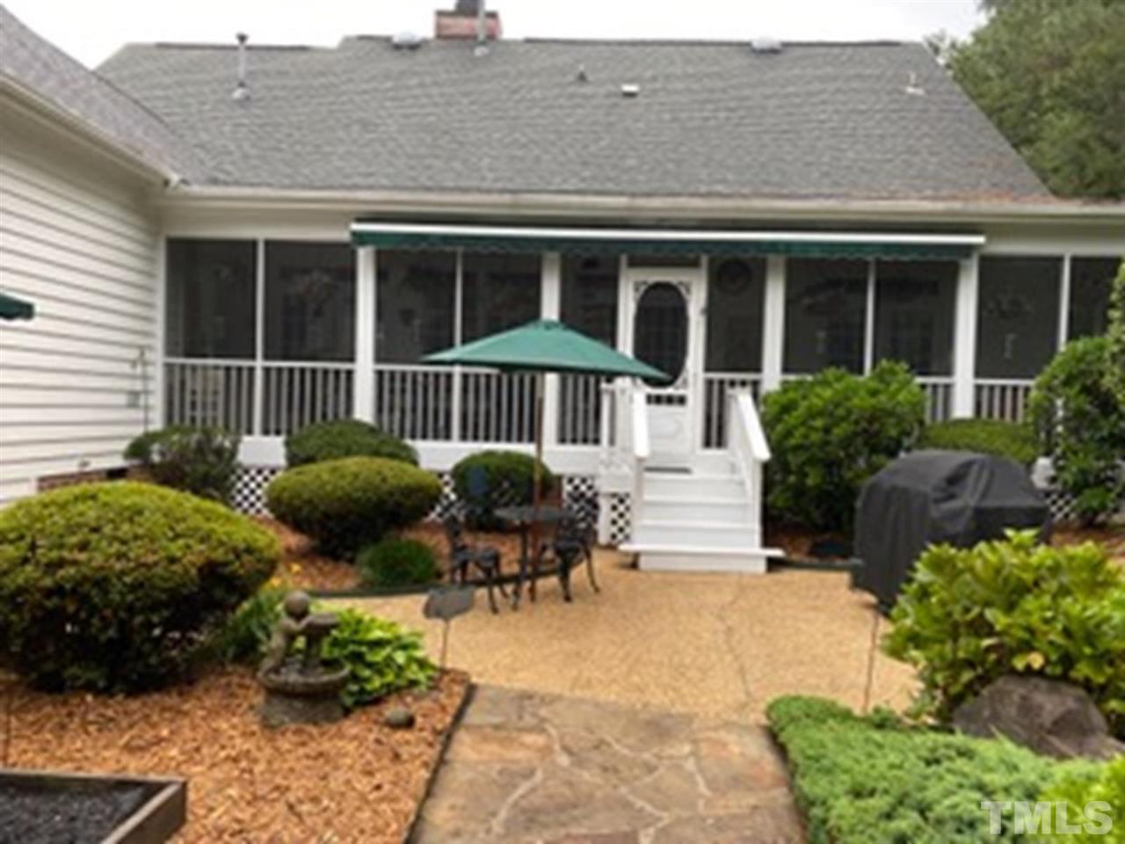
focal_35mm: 26
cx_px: 562
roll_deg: -2.2
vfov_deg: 53.1
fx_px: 845
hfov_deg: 67.3
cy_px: 422
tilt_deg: -0.9
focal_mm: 4.25
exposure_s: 1/122
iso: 80
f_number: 1.8
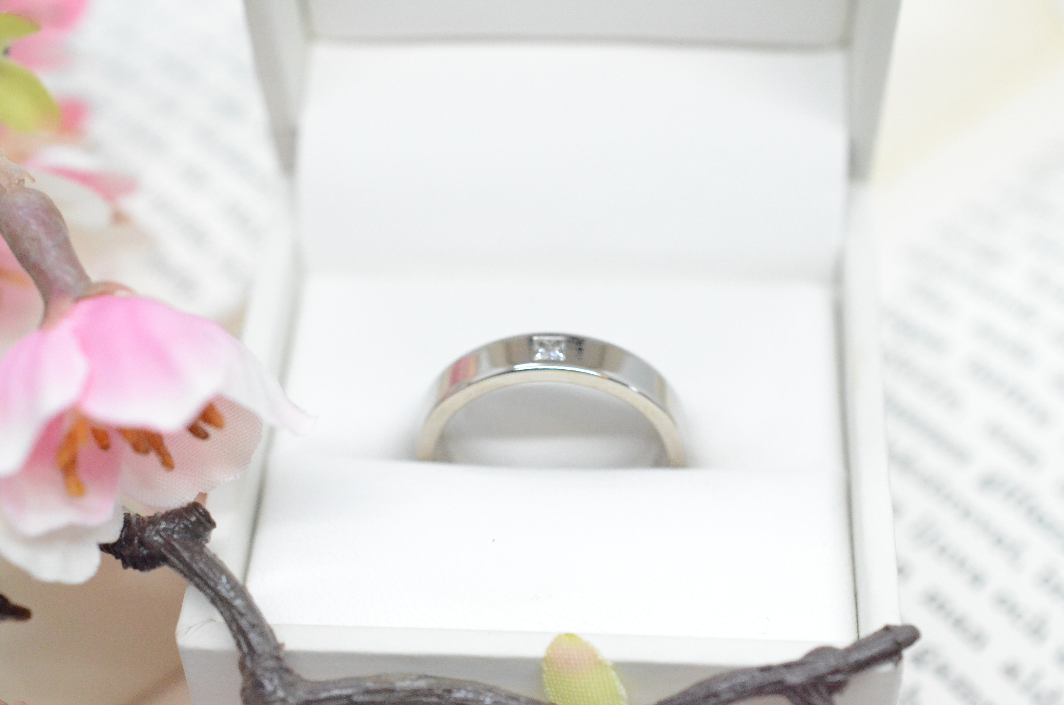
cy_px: 352
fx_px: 1770
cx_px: 532
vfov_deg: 22.5
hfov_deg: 33.5
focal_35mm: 60
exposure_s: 1/1600
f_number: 6.3
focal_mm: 40
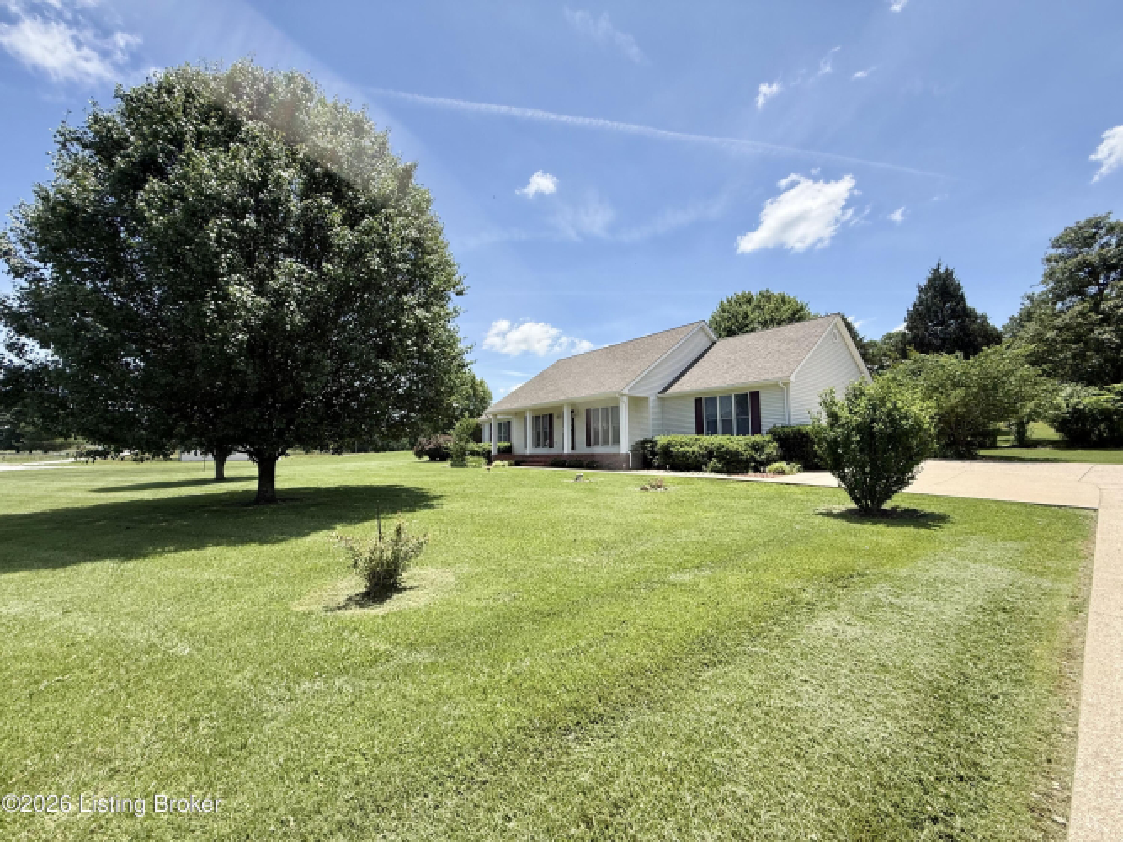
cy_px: 421
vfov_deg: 85.7
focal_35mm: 14
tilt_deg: +5.3
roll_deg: +0.8
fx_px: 454
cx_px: 562
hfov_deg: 102.1
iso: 50
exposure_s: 1/1698
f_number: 2.2
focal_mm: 2.22
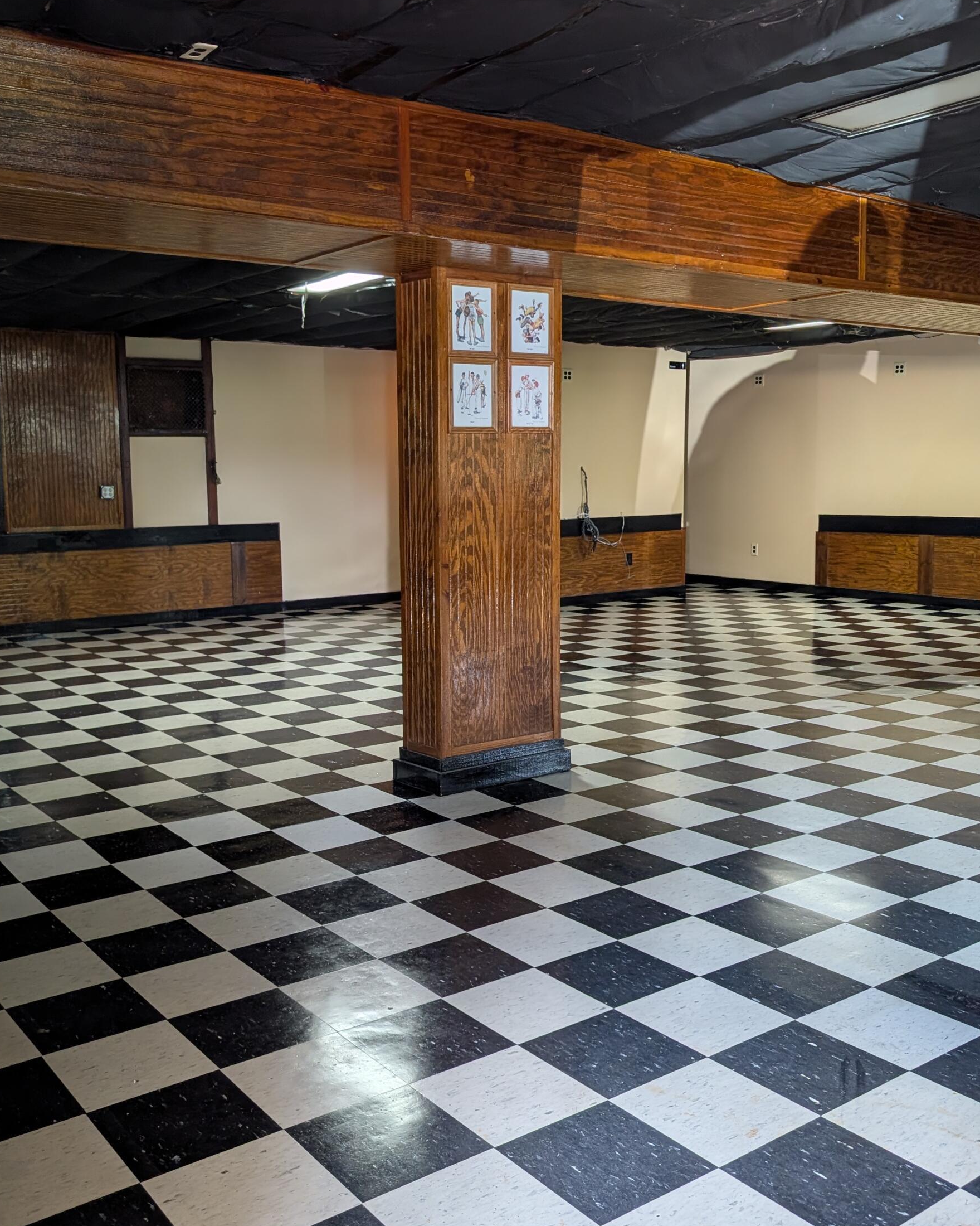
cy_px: 613
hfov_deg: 45.6
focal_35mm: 32
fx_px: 1160
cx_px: 401
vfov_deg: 55.7
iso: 24
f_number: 1.68
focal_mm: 6.9
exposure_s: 1/40
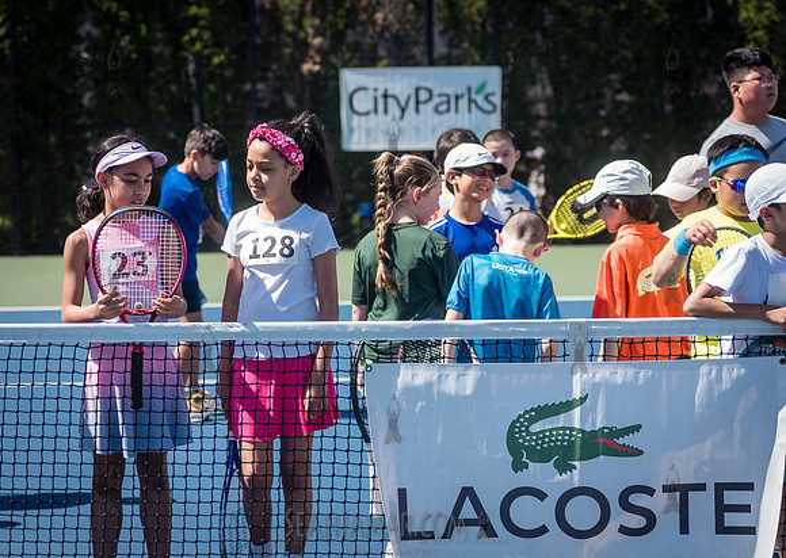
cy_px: 249
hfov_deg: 20.5
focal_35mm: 97
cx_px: 323
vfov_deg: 14.7
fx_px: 2168
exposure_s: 1/1250
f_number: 3.5
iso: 200
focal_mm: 80
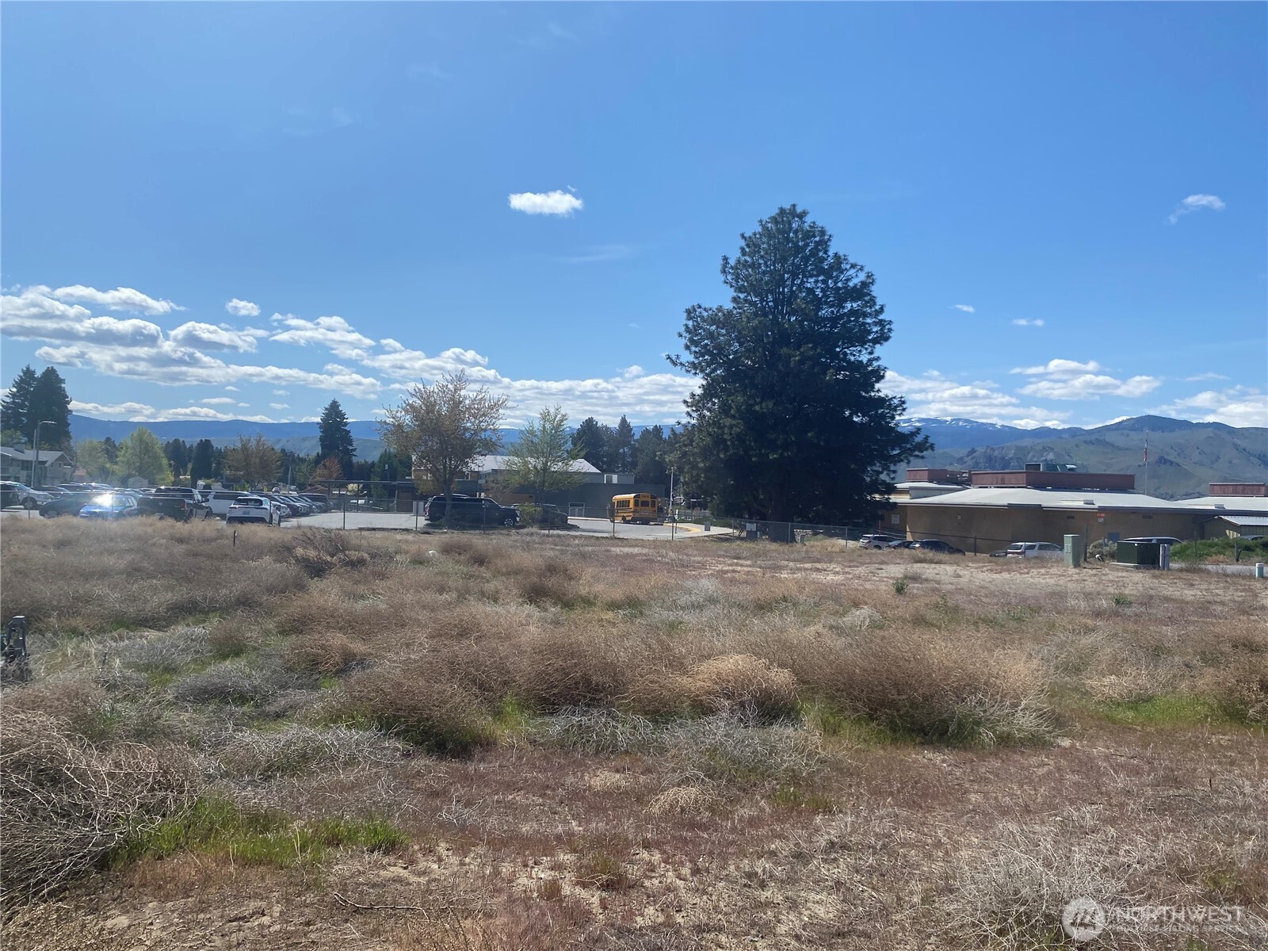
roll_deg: -1.4
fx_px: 952
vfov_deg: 53.1
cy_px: 476
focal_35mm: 26
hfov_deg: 67.3
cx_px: 634
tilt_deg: +0.6
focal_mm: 4.25
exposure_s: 1/5025
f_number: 1.8
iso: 32
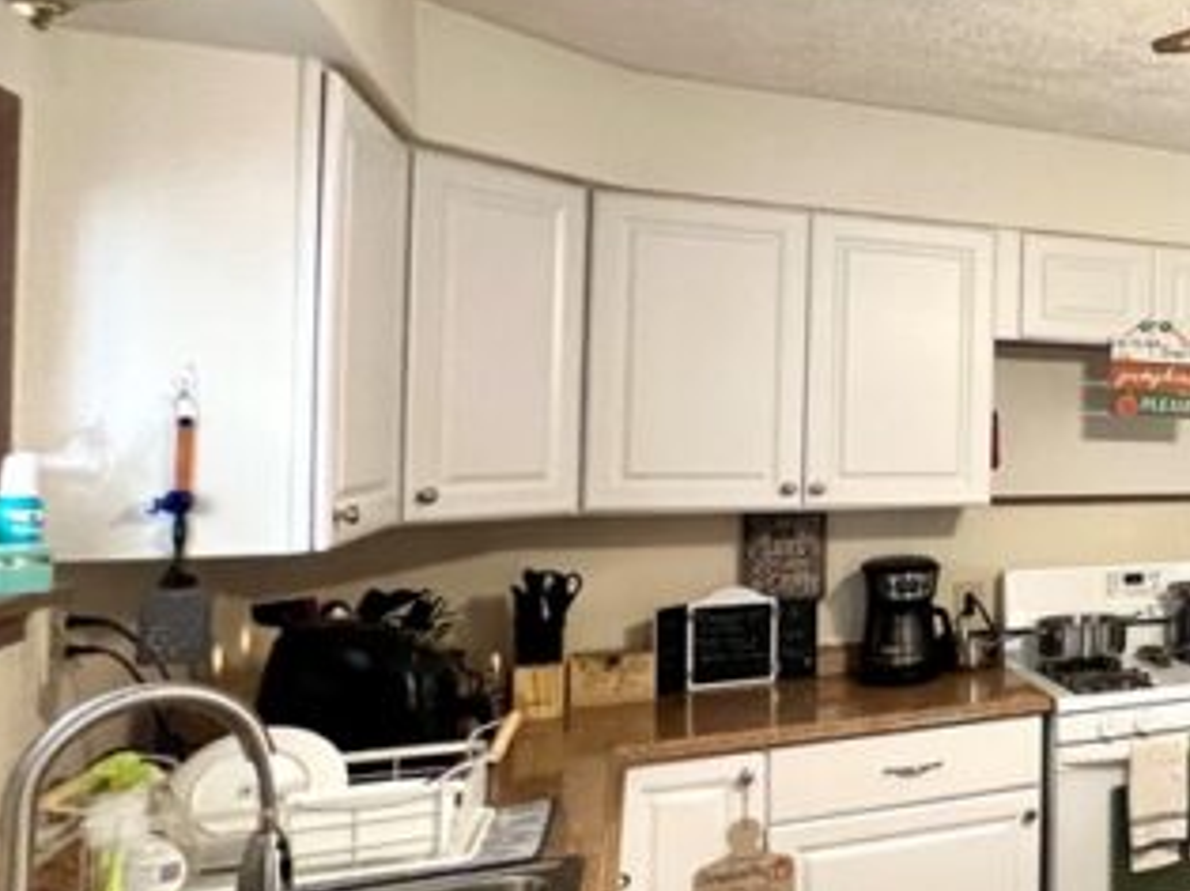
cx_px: 1439
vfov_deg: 42.9
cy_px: 415
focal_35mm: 33
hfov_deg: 39.4
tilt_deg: +0.3
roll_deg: +0.1
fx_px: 1134
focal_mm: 1.57
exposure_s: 1/60
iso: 250
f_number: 1.8
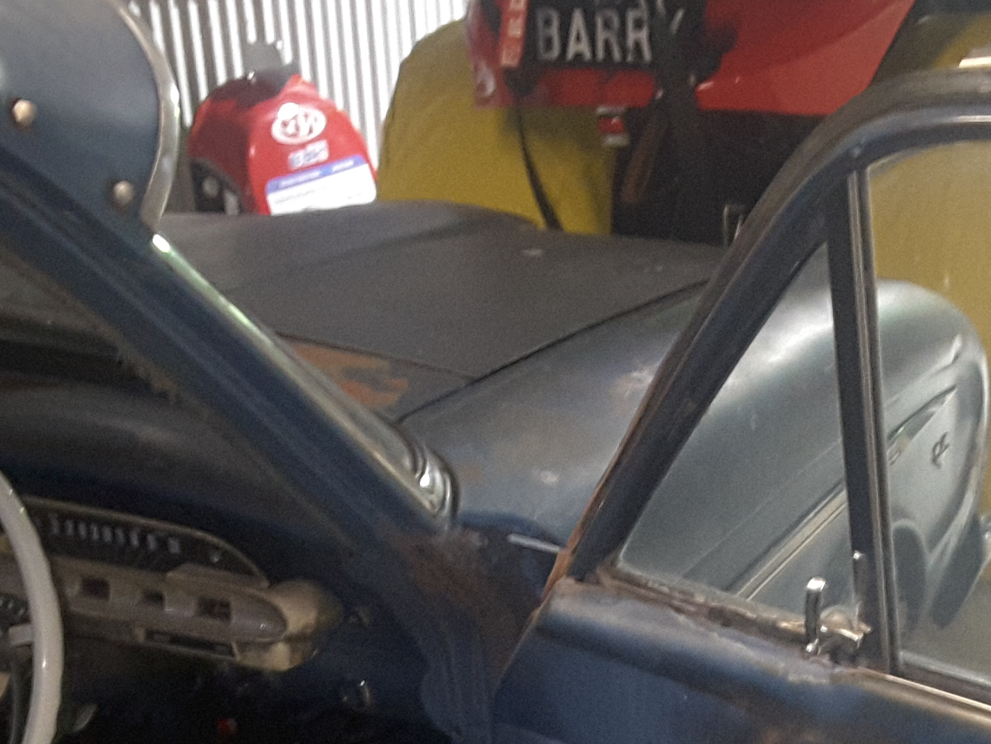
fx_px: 2033
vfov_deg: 19.8
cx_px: 656
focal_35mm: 71
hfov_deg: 27.2
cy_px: 834
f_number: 1.9
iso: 250
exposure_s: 1/25
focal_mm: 2.9
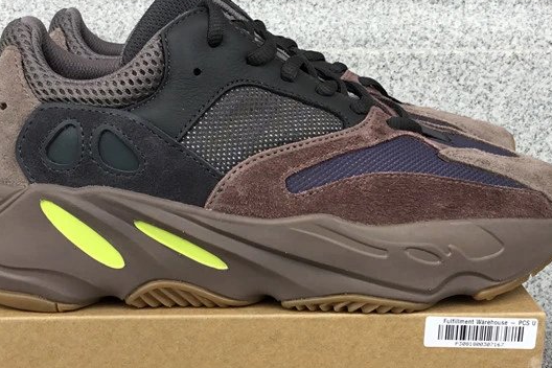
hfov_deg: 36.2
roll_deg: -0.1
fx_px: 843
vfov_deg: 24.5
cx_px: 267
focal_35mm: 55
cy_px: 245
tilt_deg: -18.4
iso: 40
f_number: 2.4
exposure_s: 1/120
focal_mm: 3.3
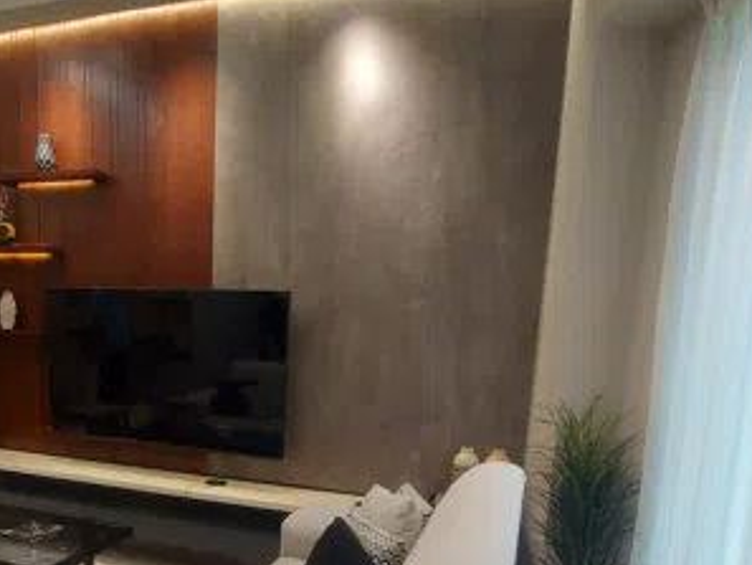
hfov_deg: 62.1
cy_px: 426
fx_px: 609
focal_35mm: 28
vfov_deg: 47.8
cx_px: 258
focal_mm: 1.74
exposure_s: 1/50
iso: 64
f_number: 2.2
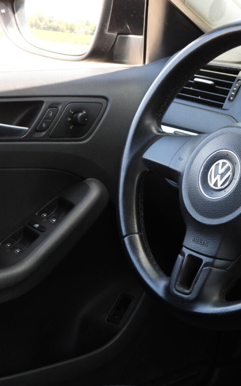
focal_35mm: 100
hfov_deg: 12.9
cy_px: 193
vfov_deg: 20.8
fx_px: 1051
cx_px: 255
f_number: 3.5
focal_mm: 12.6
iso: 100
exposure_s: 1/80
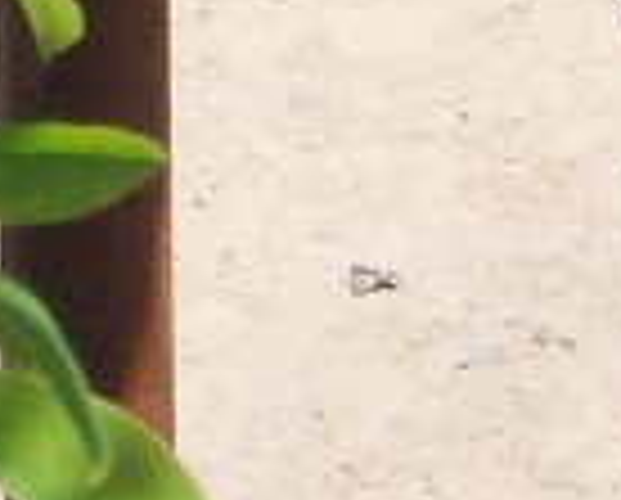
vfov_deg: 7.2
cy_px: -730
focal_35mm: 203
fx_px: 3739
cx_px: -472
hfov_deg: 9.1
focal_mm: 5.9
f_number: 4.5
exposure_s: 1/457
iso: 100
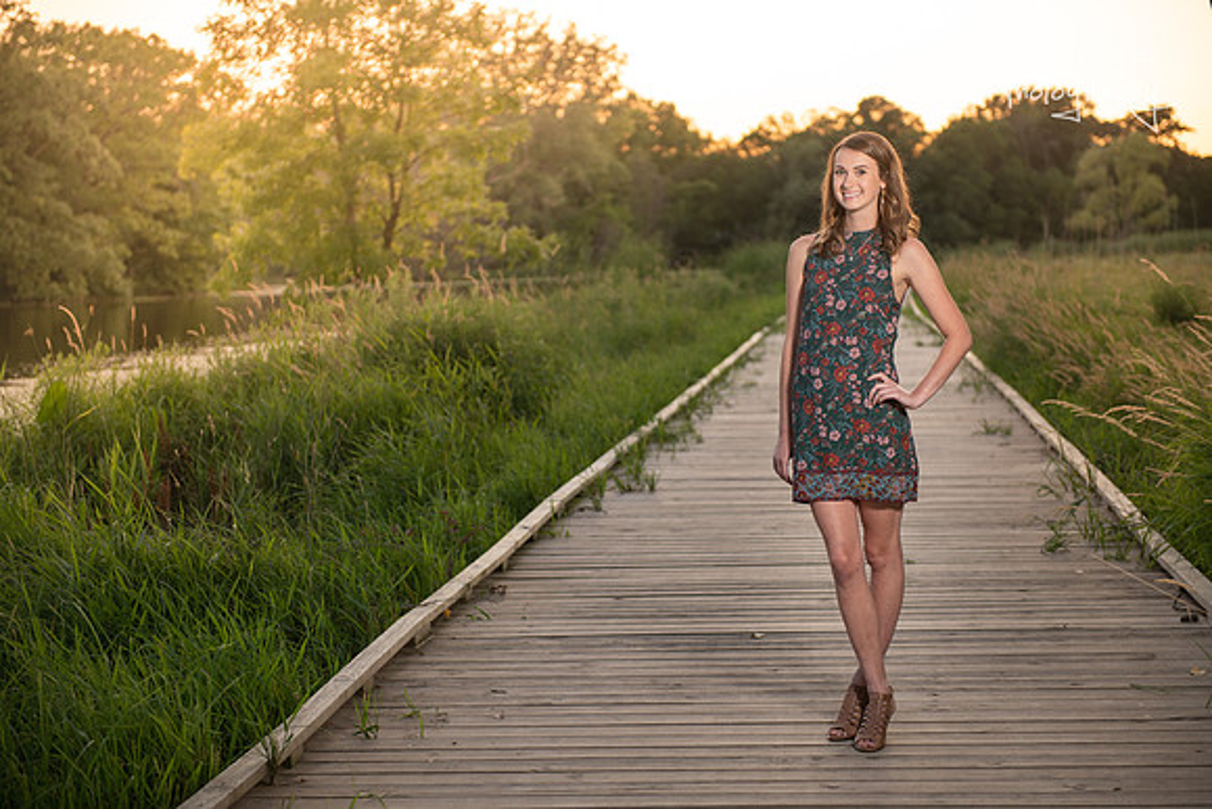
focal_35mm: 70
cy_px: 404
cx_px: 606
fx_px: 2357
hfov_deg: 28.8
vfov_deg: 19.5
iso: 100
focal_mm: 70
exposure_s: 1/125
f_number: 2.8
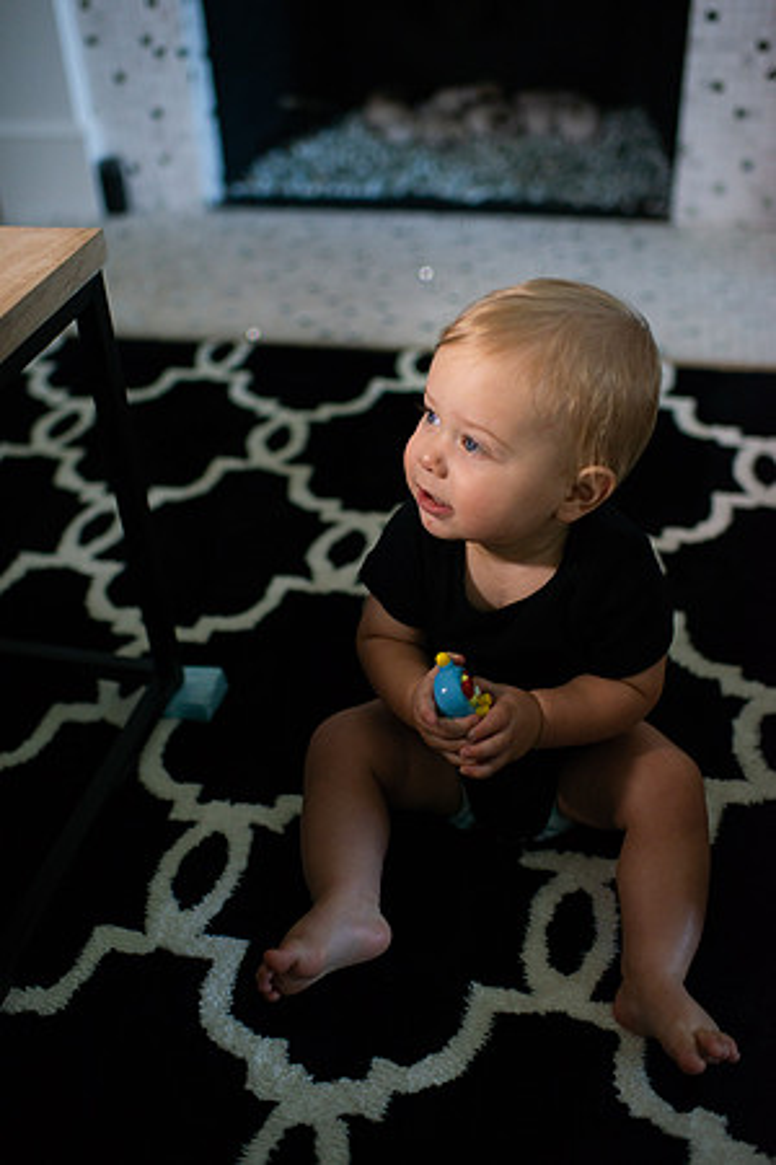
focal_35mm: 35
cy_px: 582
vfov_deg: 54.4
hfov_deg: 37.9
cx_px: 388
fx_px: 1132
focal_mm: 35
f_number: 2
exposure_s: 1/1250
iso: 640
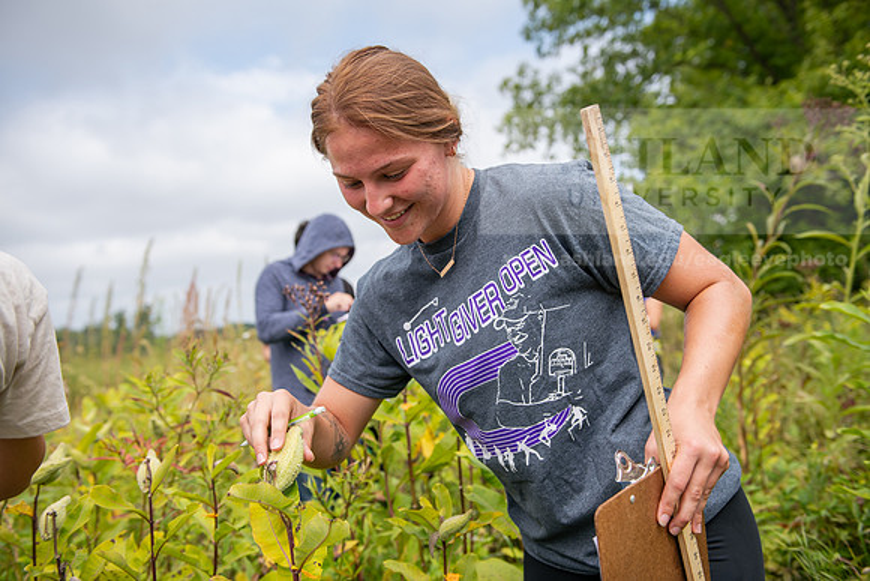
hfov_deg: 58.7
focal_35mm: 32
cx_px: 435
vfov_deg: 41.1
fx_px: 773
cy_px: 290
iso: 100
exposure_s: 1/500
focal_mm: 32
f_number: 3.5
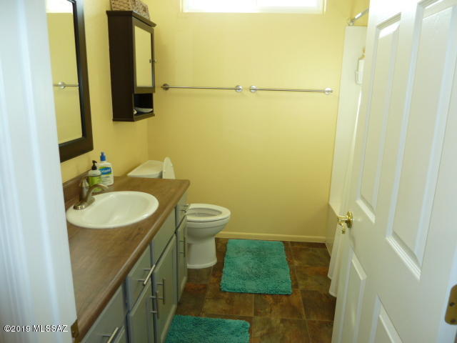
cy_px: 172
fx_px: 330
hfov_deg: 69.4
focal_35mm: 25
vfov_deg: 54.9
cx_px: 228
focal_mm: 4.1
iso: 100
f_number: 3.3
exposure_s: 1/30
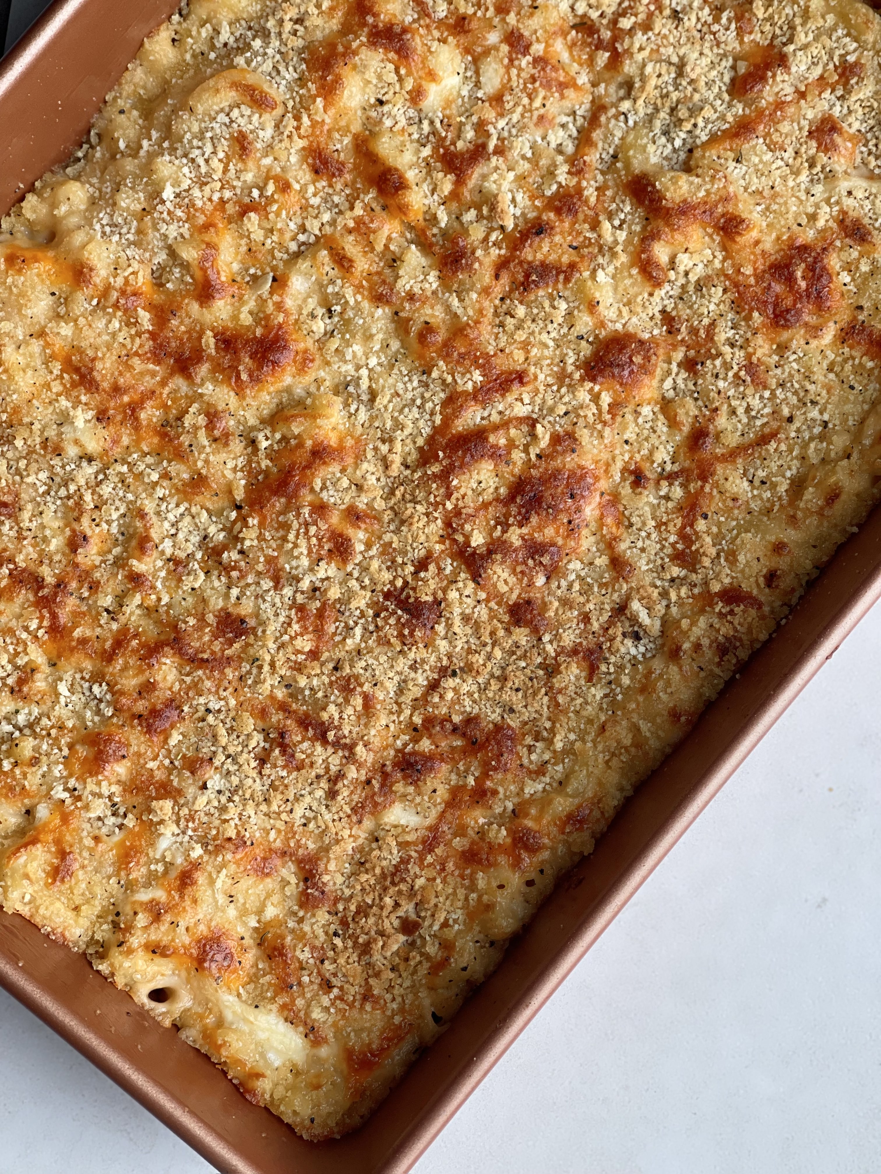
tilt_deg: -86.9
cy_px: 587
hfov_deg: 22.9
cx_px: 440
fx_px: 2172
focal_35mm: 64
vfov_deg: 30.3
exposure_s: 1/121
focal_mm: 7.5
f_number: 2.2
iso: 64
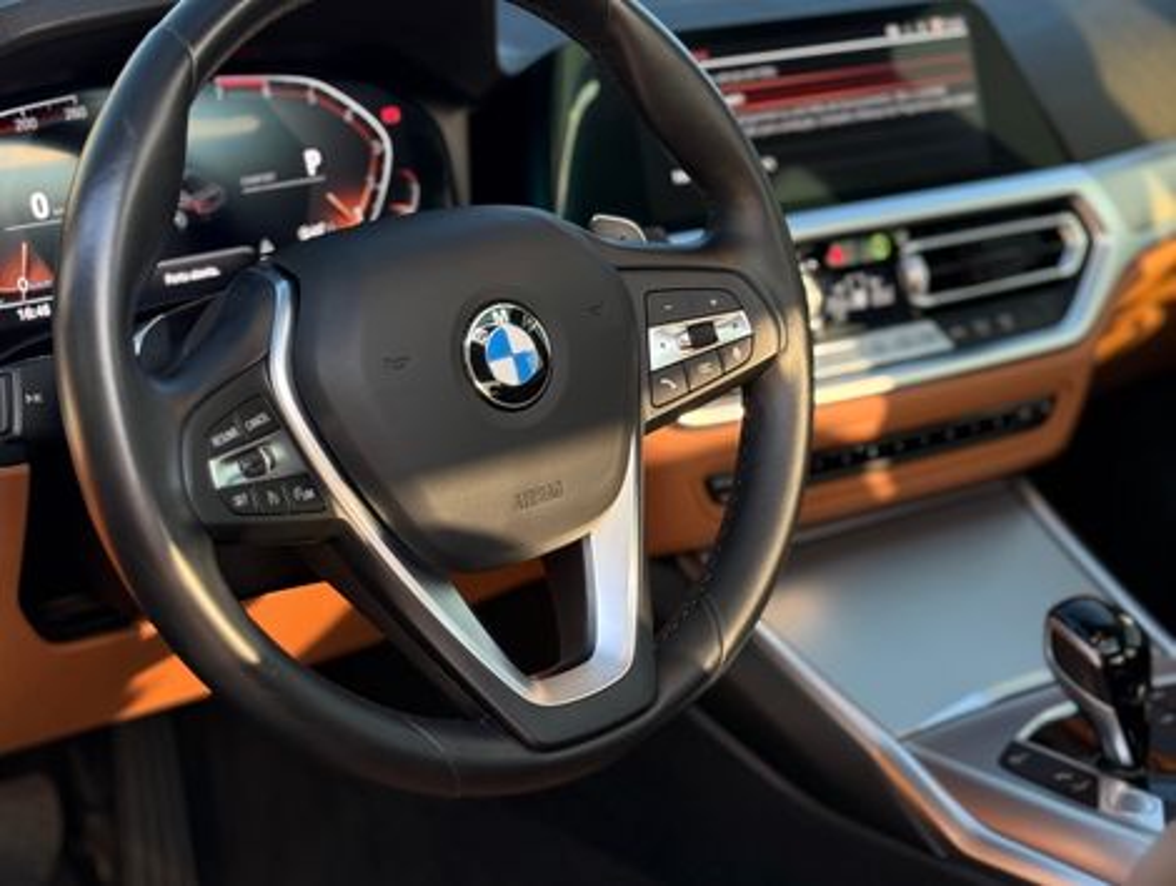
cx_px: 588
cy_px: 443
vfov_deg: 30.3
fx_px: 1633
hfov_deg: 39.6
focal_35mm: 48
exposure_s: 1/117
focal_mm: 6.76
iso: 125
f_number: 1.78
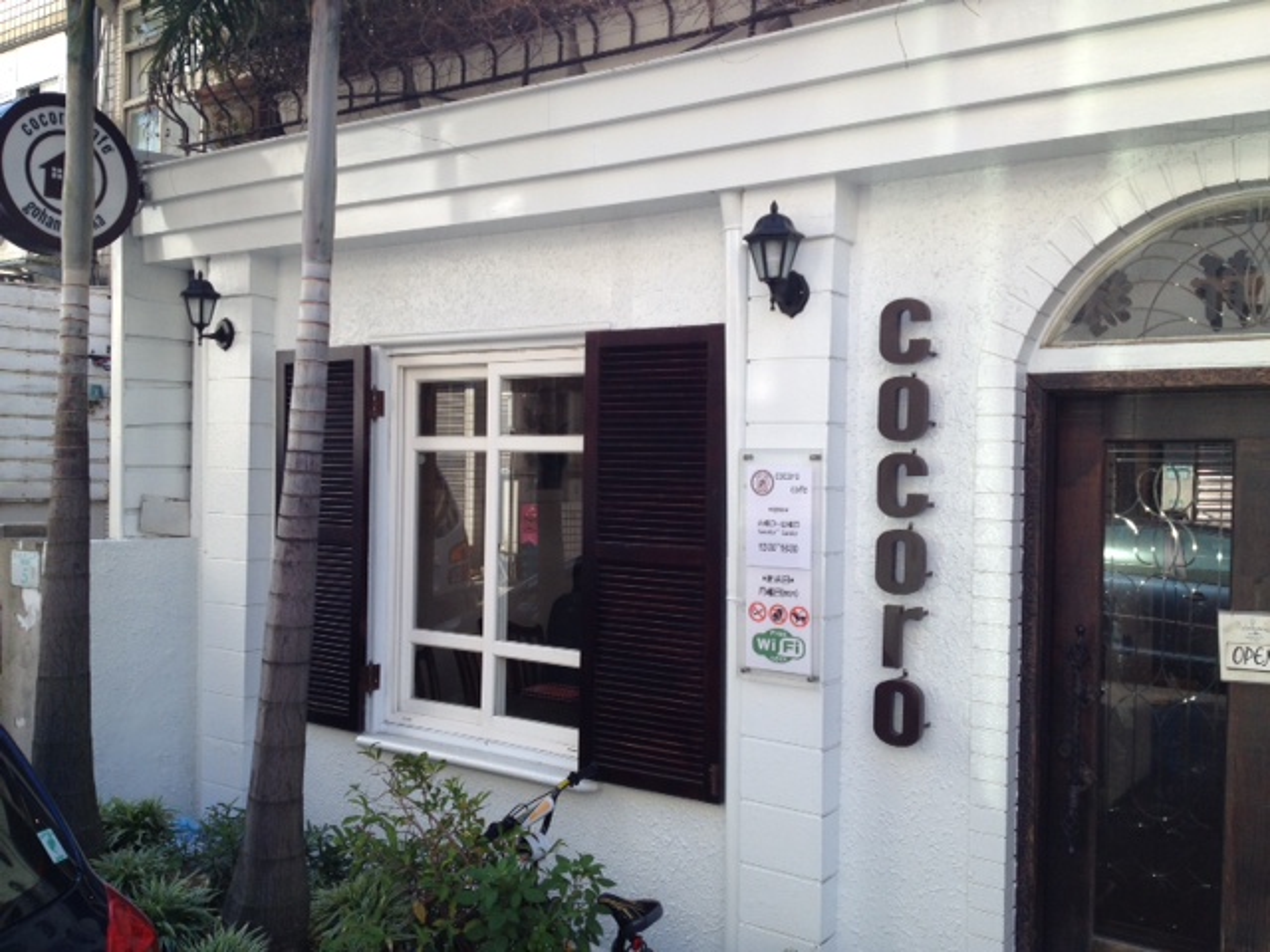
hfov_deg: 52.6
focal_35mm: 35
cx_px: 635
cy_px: 476
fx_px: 1284
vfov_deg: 40.7
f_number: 2.4
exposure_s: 1/381
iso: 50
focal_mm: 4.28
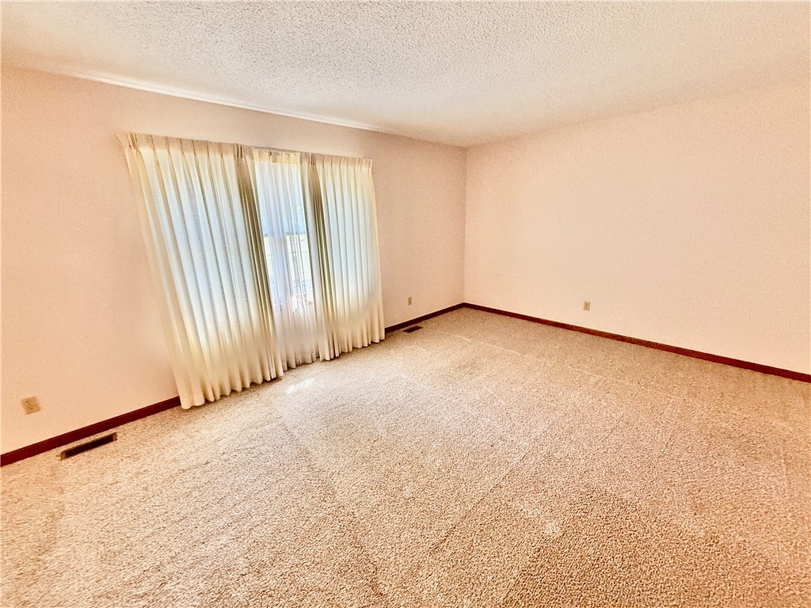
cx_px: 406
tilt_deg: -15.6
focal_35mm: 14
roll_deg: +2.2
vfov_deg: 85.7
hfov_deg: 102.1
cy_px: 304
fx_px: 328
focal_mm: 2.22
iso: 320
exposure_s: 1/120
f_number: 2.2
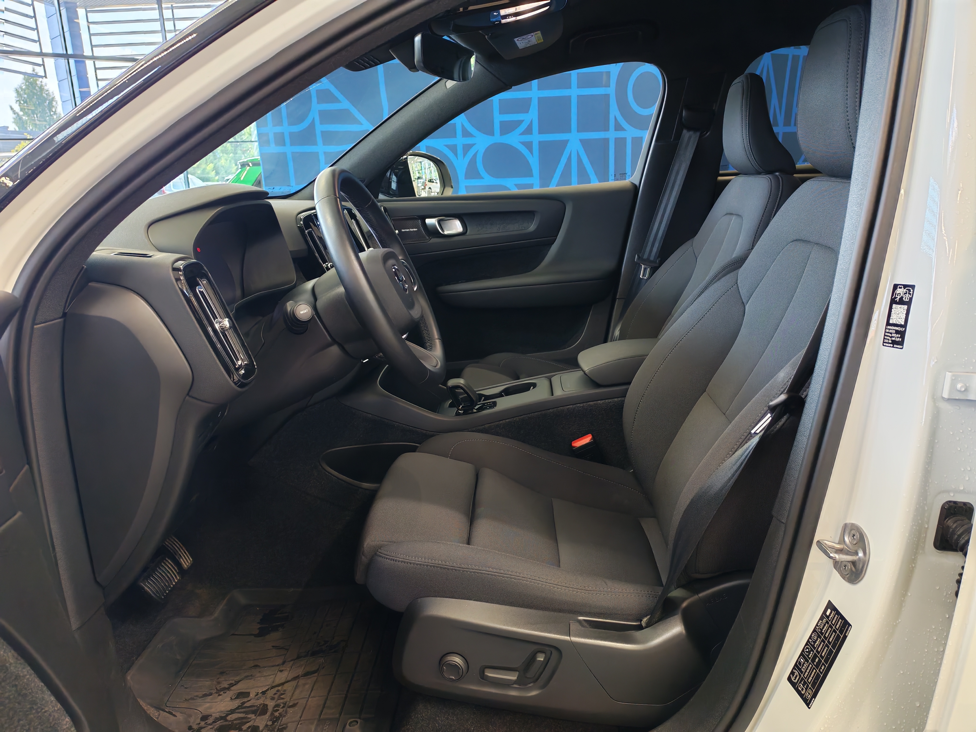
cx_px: 488
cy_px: 366
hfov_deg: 65.3
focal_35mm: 27
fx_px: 761
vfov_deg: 51.4
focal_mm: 6.12
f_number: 1.9
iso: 400
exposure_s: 1/100
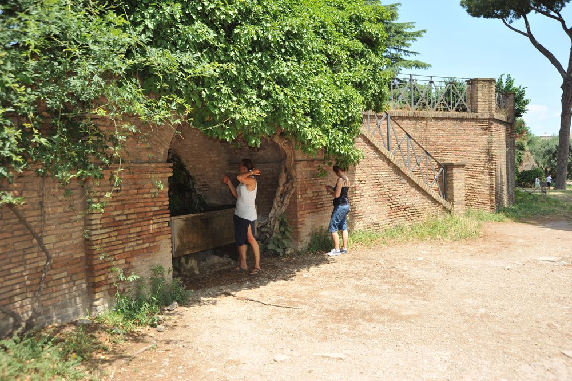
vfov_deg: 38.8
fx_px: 540
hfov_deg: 55.8
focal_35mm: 34
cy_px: 190
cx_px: 286
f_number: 8
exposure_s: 1/250
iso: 200
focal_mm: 34
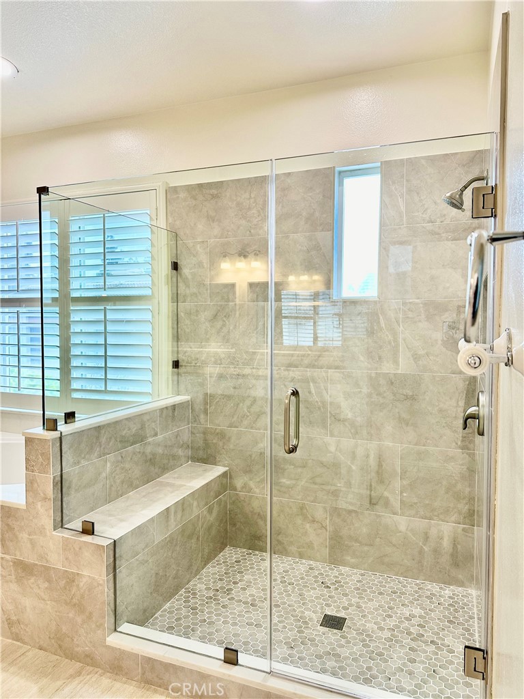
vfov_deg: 71.6
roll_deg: -0.6
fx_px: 484
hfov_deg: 56.8
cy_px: 350
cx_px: 262
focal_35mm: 24
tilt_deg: -2.7
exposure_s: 1/120
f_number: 1.78
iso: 125
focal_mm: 6.86
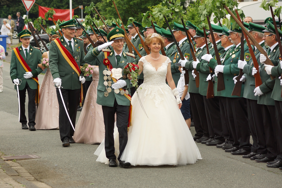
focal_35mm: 150
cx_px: 141
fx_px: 1175
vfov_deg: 9.1
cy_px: 94
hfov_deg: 13.7
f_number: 5.6
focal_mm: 100
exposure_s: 1/320
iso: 100
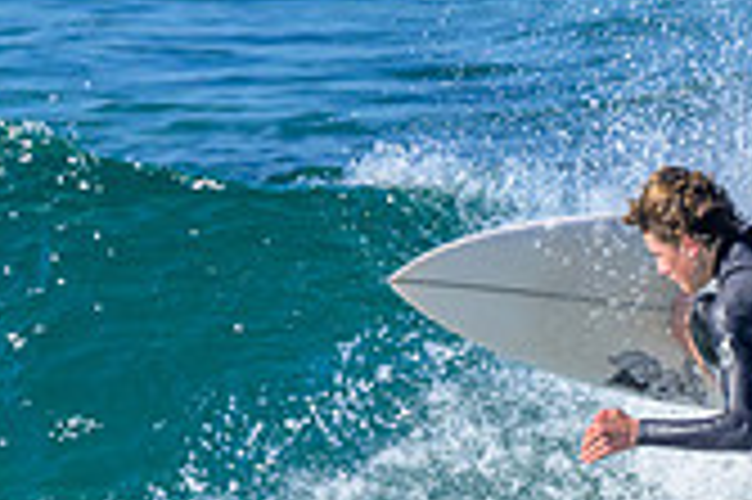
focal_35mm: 2779
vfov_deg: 0.5
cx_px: 725
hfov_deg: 0.7
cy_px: 777
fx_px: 57992
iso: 320
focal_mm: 800
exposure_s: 1/2000
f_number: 6.3
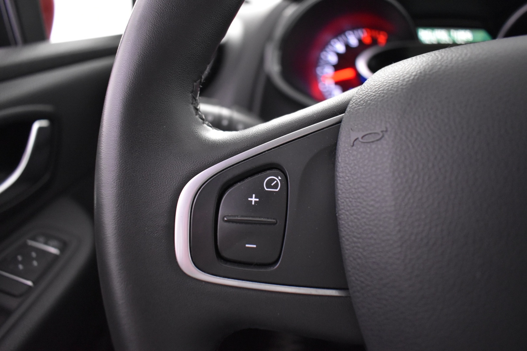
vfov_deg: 47.9
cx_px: 264
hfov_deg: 67.4
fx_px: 395
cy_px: 176
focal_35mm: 27
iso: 3200
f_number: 3.5
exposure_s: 1/20
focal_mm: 18
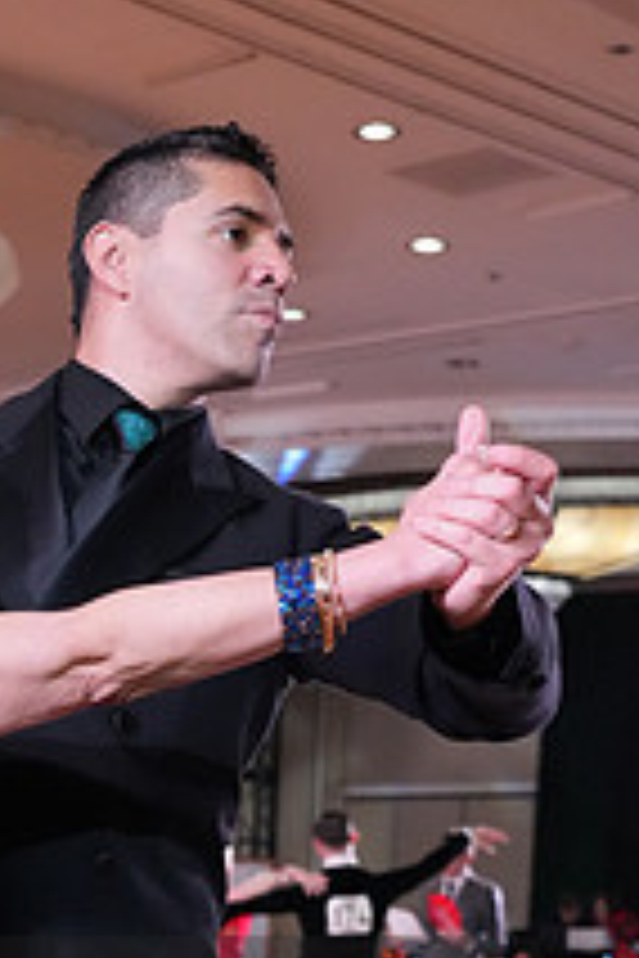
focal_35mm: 106
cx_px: -115
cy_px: 1088
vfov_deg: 18.5
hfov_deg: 12.6
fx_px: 2822
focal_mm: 39
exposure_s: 1/320
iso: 5000
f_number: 5
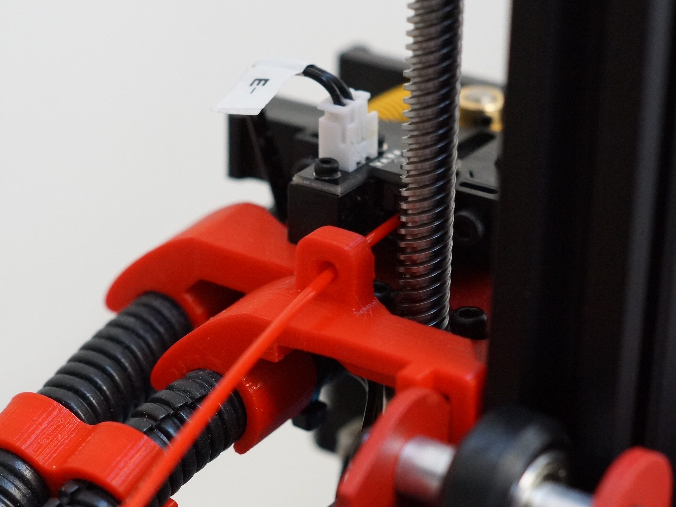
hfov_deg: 18.0
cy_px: 335
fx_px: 2129
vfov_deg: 13.6
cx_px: 255
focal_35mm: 109
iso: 1600
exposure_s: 1/80
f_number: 4
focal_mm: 50
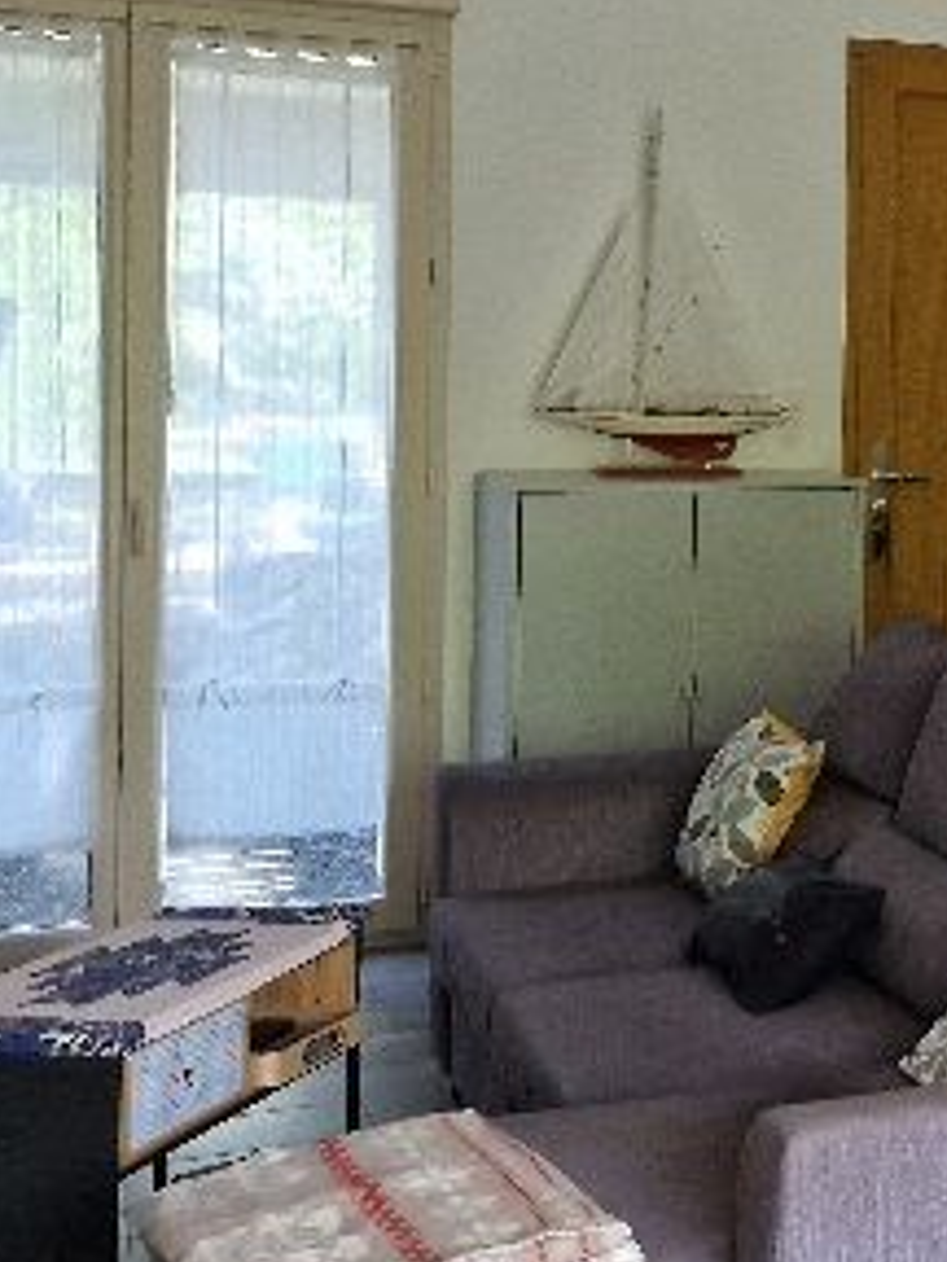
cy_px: 381
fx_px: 2334
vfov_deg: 30.0
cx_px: 1438
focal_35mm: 64
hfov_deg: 19.8
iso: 400
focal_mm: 5.4
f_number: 1.8
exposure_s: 1/100
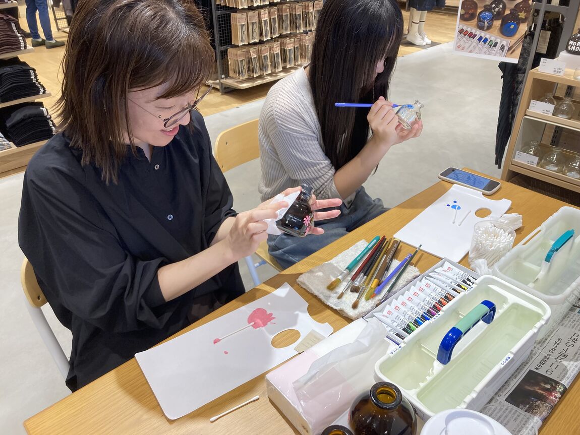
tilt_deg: -32.1
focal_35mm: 28
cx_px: 290
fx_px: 469
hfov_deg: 63.4
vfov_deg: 49.8
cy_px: 218
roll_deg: +2.1
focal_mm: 3.99
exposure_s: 1/120
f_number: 1.8
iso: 64
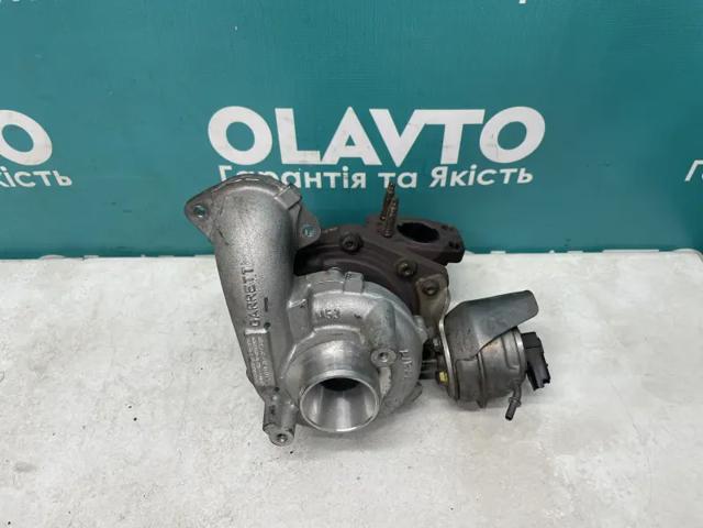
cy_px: 264
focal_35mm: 26
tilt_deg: -46.0
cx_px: 352
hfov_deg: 67.3
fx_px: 528
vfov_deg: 53.1
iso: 100
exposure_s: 1/100
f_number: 1.6
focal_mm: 4.2
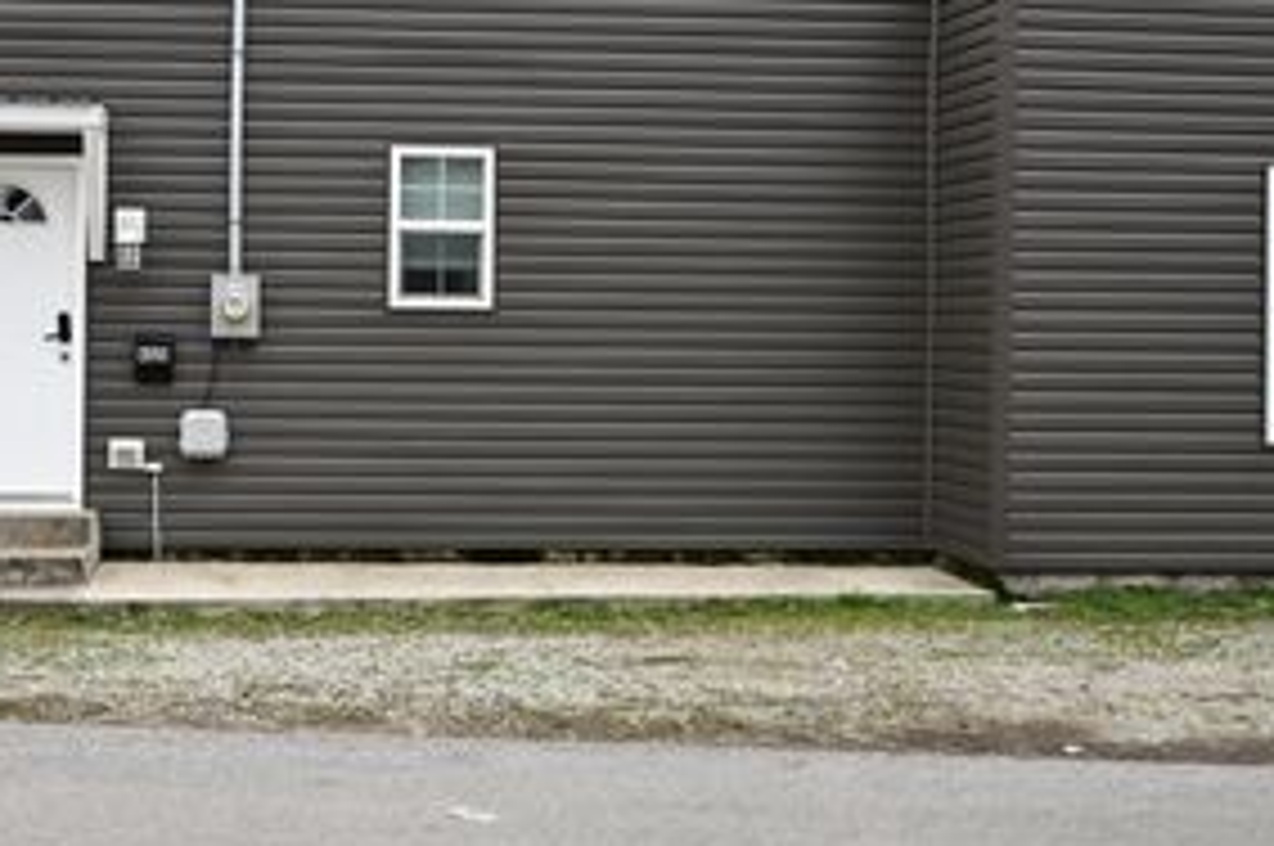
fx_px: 1873
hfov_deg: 36.9
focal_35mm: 53
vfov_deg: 25.4
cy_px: 317
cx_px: 365
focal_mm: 30
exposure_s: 1/640
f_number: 6.3
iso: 450
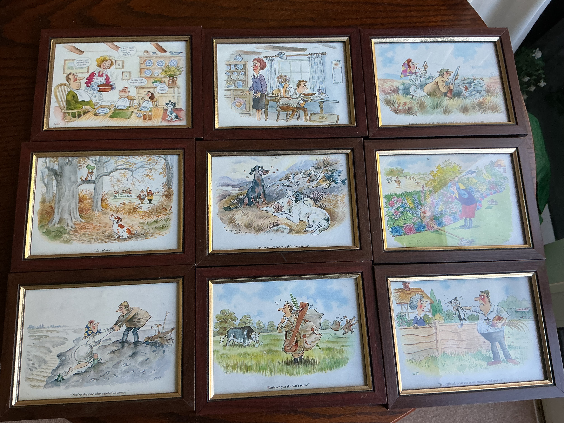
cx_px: 282
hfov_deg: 61.7
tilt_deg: -75.6
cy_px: 212
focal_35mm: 29
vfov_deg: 48.2
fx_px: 472
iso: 64
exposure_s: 1/120
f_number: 1.8
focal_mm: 3
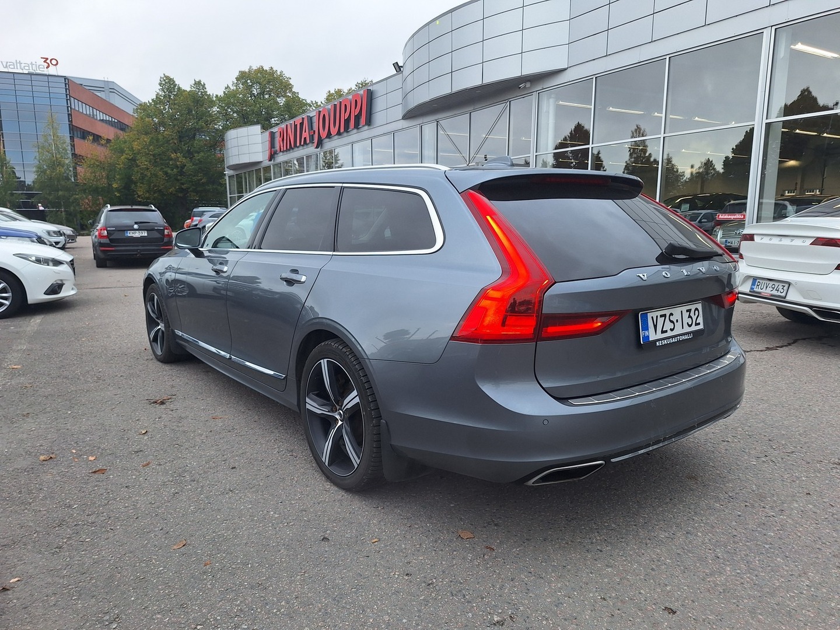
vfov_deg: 58.9
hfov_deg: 73.9
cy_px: 315
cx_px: 420
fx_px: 558
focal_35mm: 23
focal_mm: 5.54
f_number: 1.8
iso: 40
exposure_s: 1/277
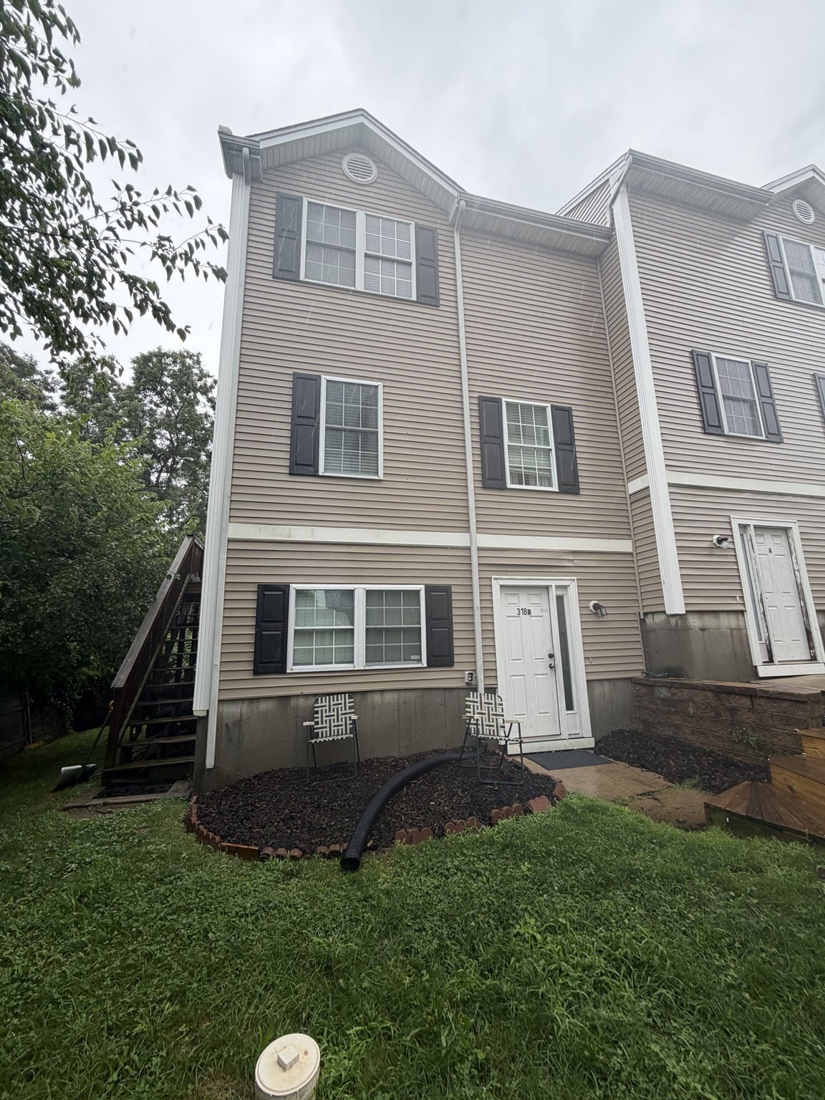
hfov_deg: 85.7
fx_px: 445
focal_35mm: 14
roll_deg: +2.0
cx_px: 412
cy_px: 550
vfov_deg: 102.1
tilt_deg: +12.4
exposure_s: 1/252
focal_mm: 2.22
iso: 40
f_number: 2.2
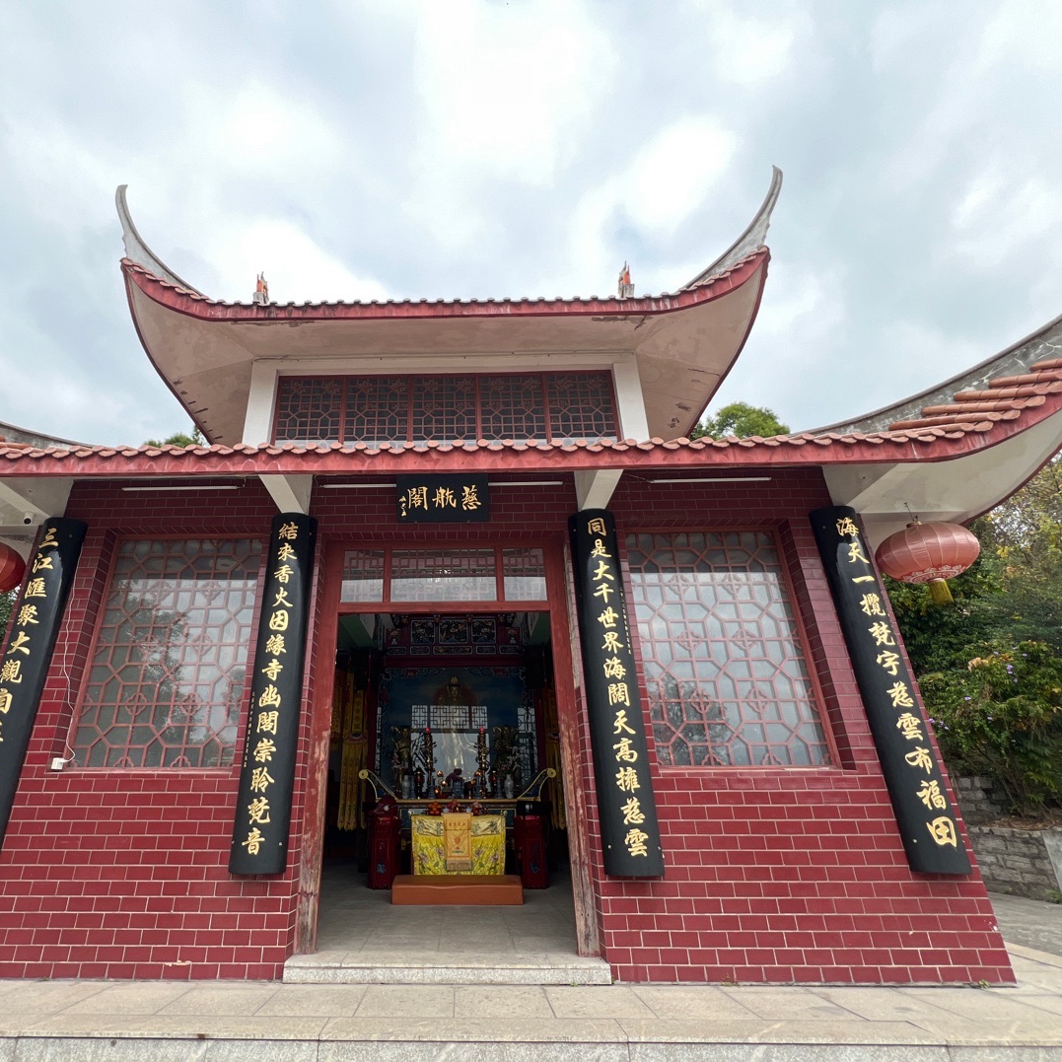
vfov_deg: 87.4
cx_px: 443
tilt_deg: +23.5
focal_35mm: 16
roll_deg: +0.0
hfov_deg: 86.7
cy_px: 533
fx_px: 555
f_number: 1.8
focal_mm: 1.57
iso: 32
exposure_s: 1/259
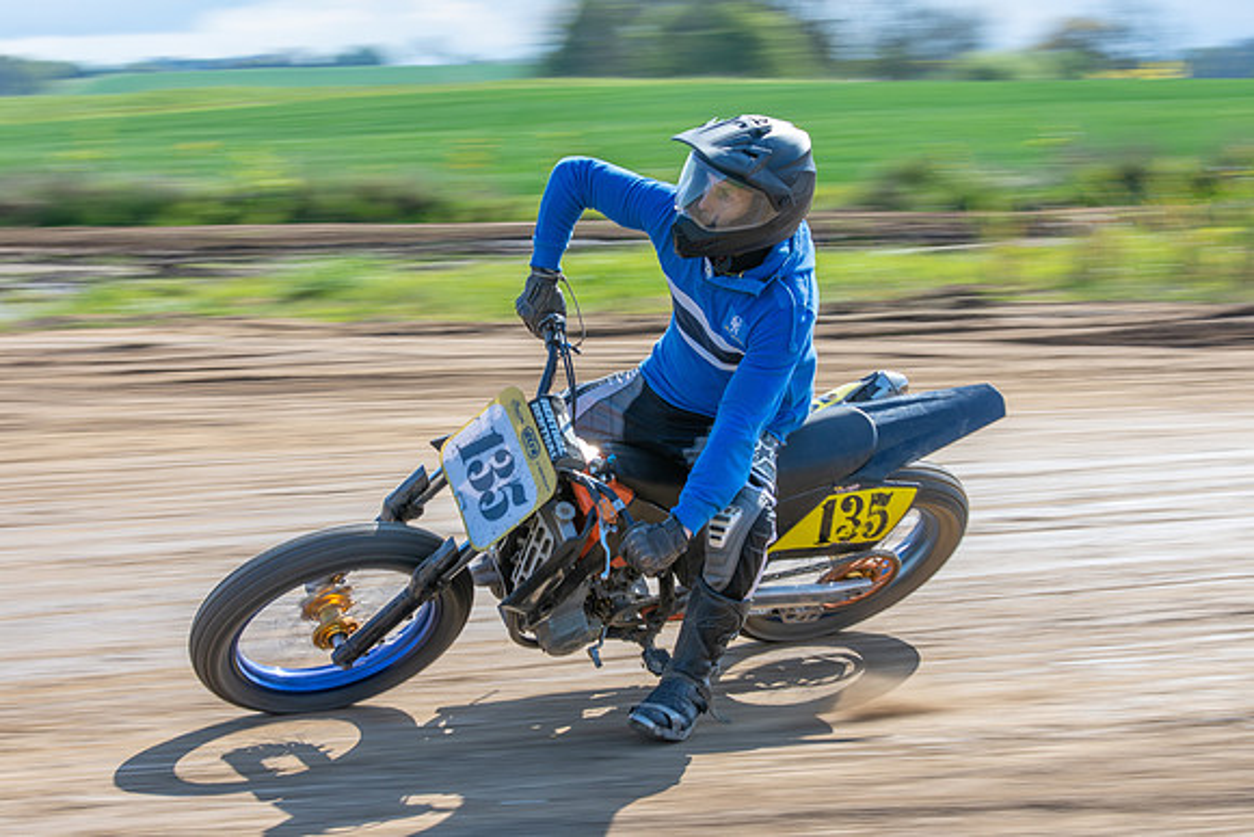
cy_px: 418
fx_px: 3658
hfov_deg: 19.5
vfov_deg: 13.0
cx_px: 627
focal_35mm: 105
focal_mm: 70
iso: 200
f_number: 8
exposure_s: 1/160
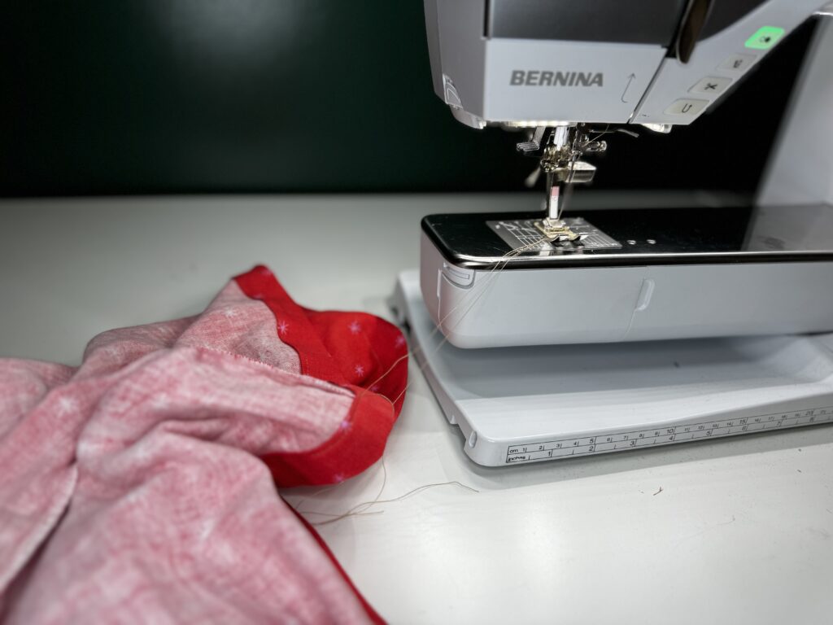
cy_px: 312
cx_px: 416
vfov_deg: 56.8
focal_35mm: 24
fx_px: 578
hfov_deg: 71.6
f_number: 1.78
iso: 80
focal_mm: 6.76
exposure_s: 1/394
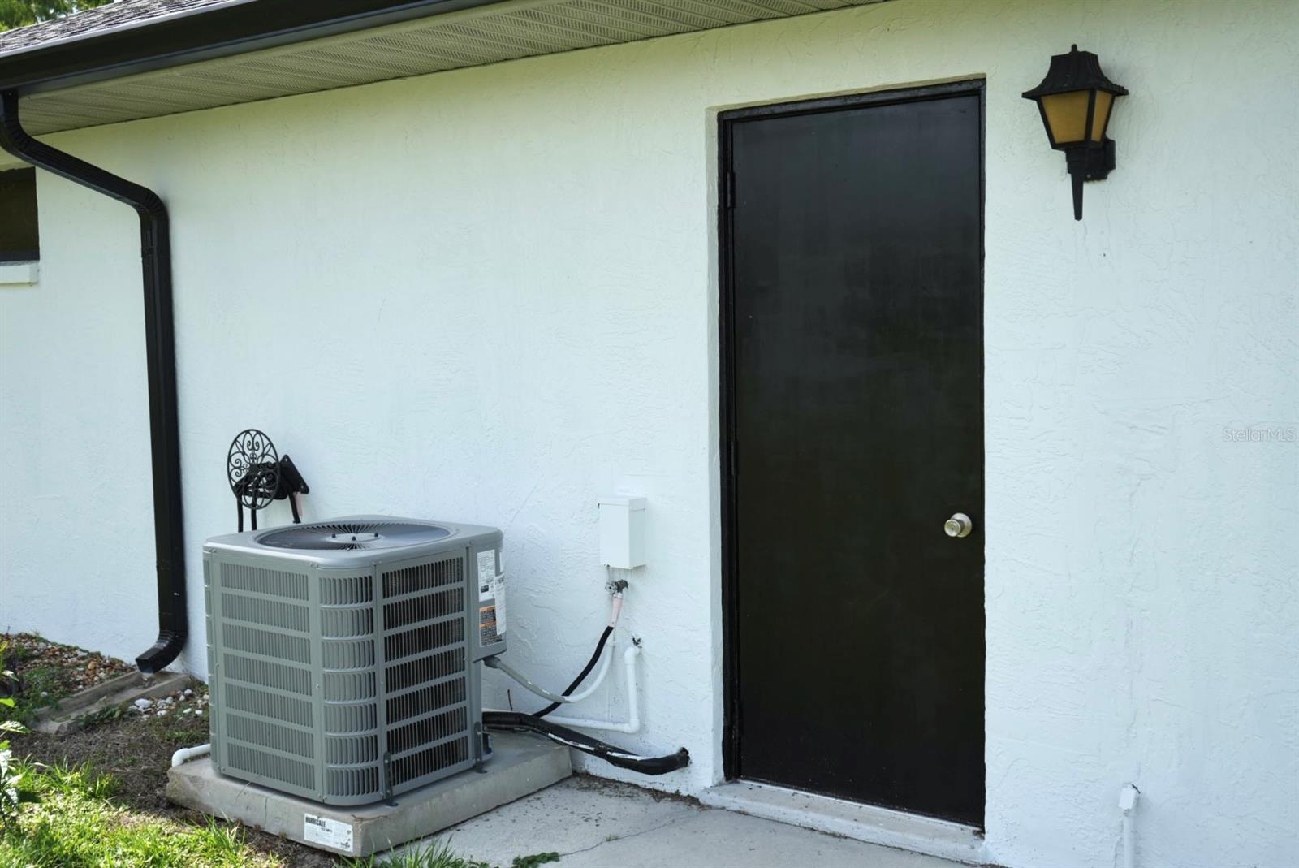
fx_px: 1408
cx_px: 650
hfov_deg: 49.5
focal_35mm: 39
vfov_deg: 34.3
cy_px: 434
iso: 640
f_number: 4
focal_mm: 39
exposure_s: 1/2500
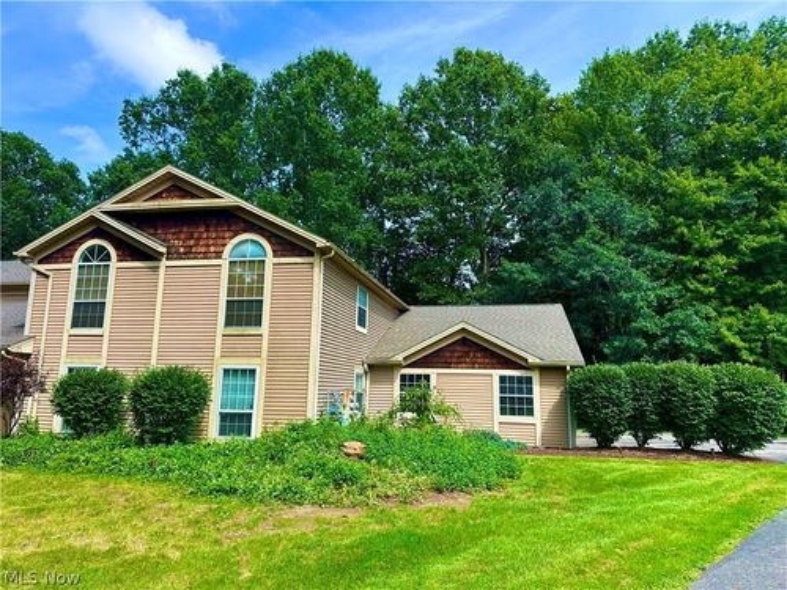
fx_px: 546
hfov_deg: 71.6
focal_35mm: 24
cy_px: 295
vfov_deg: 56.8
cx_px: 394
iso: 80
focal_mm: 6.86
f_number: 1.78
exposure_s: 1/1751
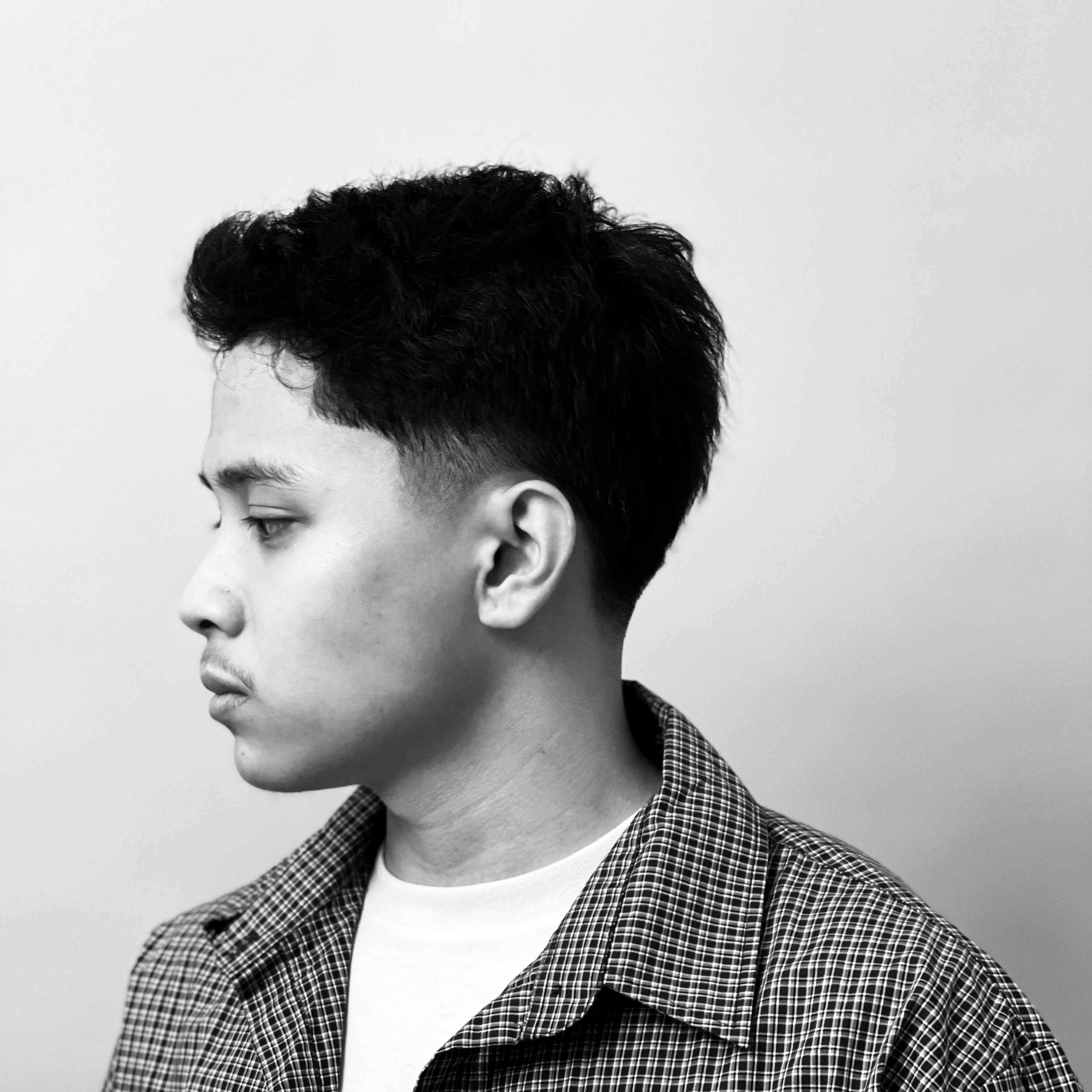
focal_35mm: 76
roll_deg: -0.4
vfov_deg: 22.7
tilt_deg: +0.8
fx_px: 2712
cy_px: 673
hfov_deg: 22.8
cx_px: 549
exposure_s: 1/64
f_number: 2.2
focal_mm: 7.5
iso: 250
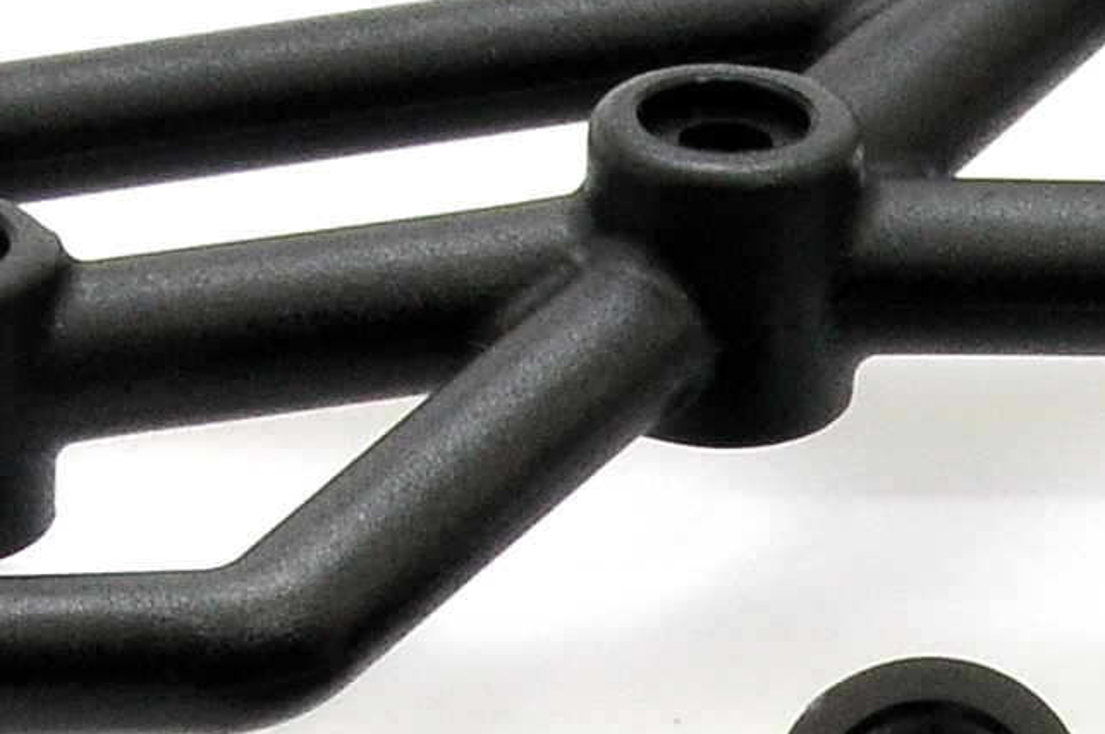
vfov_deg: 2.6
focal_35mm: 520
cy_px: 1040
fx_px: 15941
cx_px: 1375
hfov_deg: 4.0
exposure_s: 1/60
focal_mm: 52
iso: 400
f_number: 20
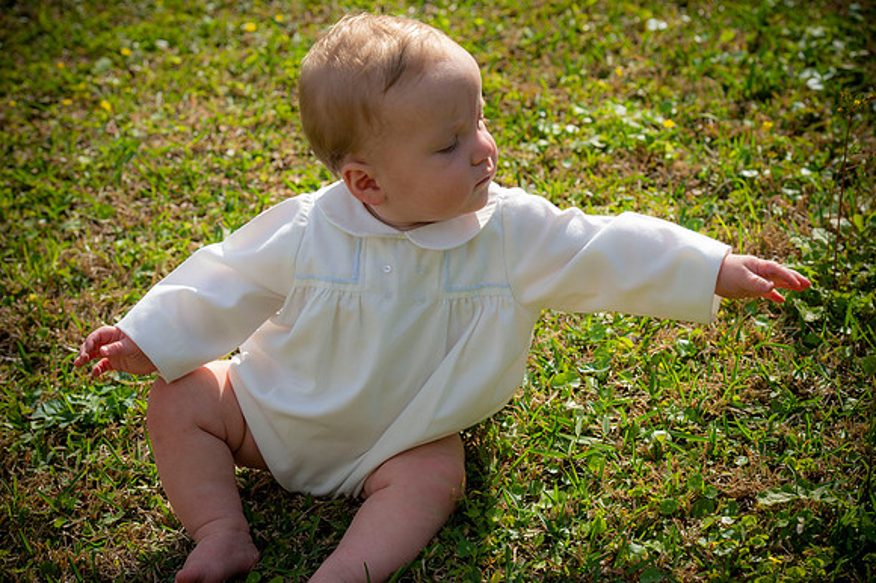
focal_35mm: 98
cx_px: 438
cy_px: 292
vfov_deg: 13.9
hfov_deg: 20.8
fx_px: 2383
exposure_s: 1/250
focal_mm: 98
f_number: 6.3
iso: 50
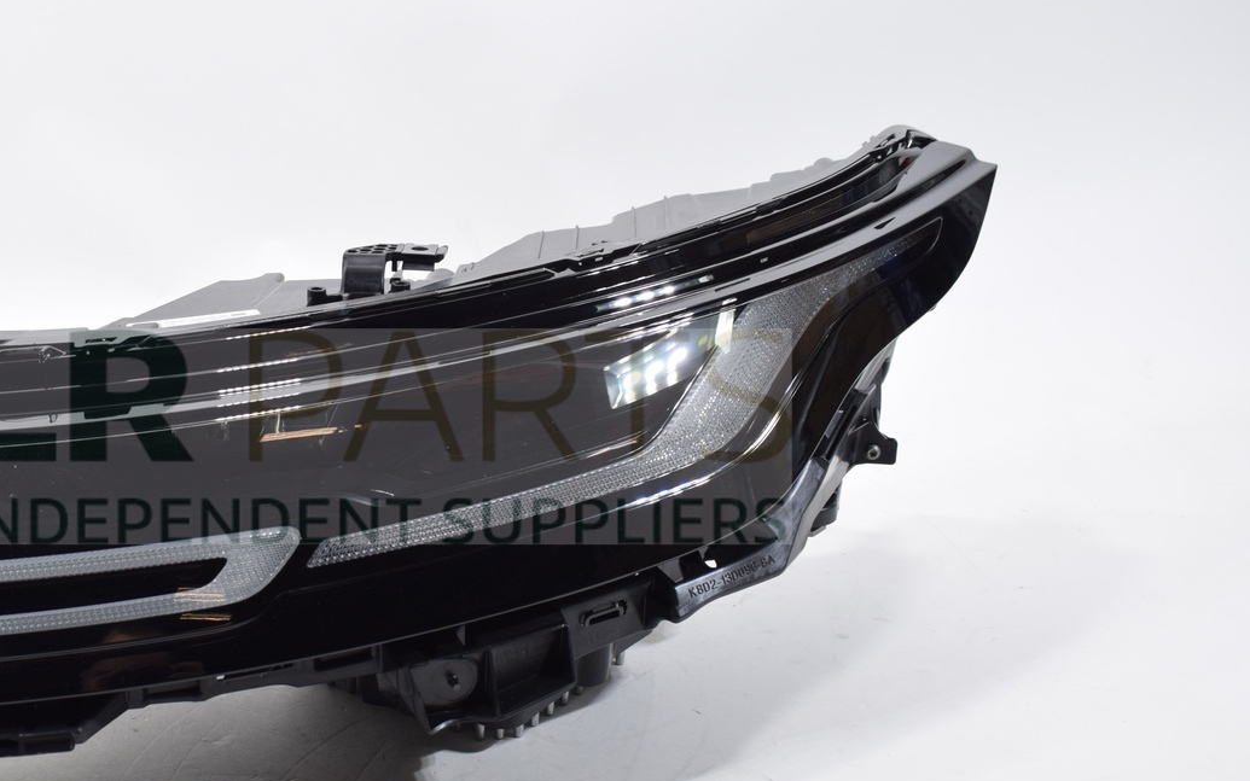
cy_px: 419
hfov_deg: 38.0
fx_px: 1772
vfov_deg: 24.9
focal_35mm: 52
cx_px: 327
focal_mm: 22
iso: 400
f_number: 5.6
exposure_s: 1/160
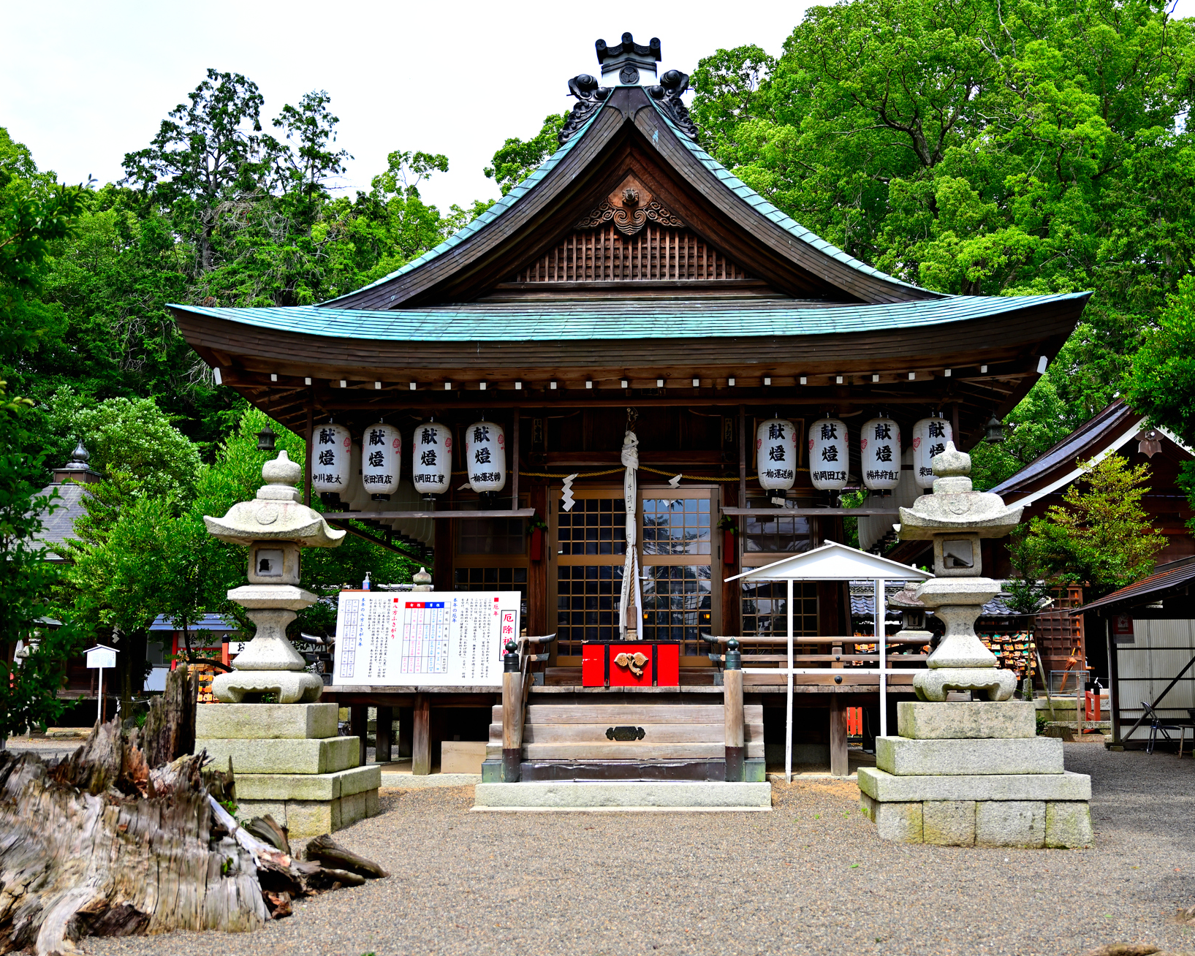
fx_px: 1379
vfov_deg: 38.2
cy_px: 474
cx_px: 629
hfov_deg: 46.8
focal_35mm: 39
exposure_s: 1/1000
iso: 100
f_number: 2.8
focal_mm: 34
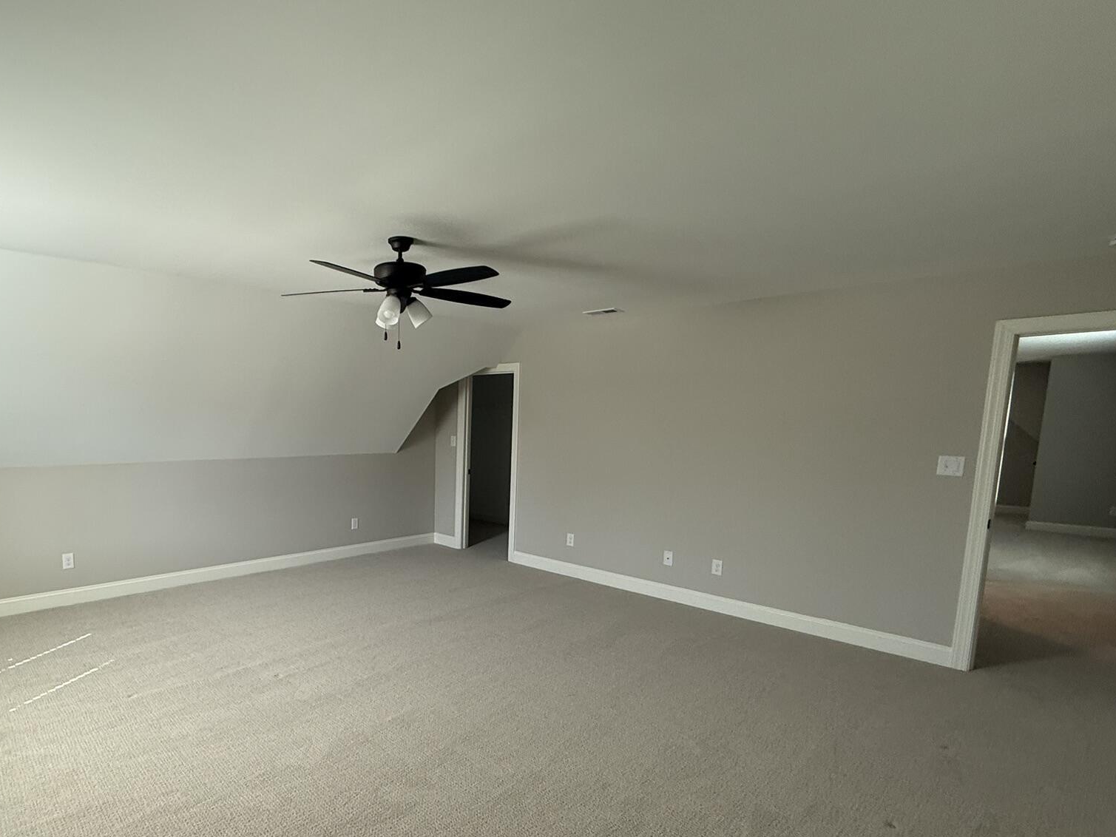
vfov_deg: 68.1
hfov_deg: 82.7
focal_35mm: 19
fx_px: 613
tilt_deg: -5.6
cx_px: 404
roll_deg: -0.4
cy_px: 497
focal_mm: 2.22
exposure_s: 1/99
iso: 125
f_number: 2.2
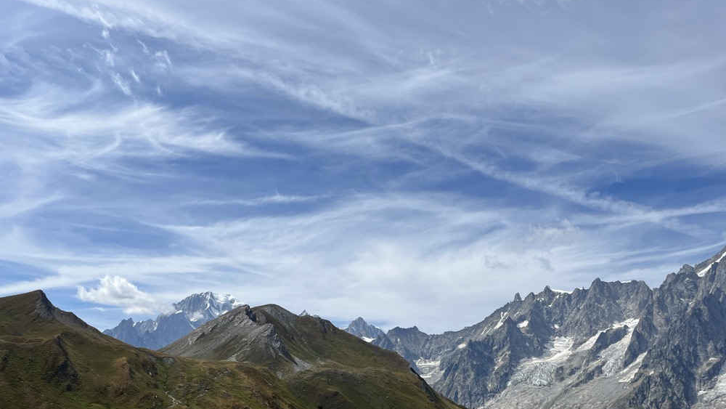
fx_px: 558
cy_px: 275
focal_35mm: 29
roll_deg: -2.8
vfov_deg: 39.7
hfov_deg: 66.1
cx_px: 360
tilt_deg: +12.2
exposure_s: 1/7874
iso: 50
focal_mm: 5.1
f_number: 1.6
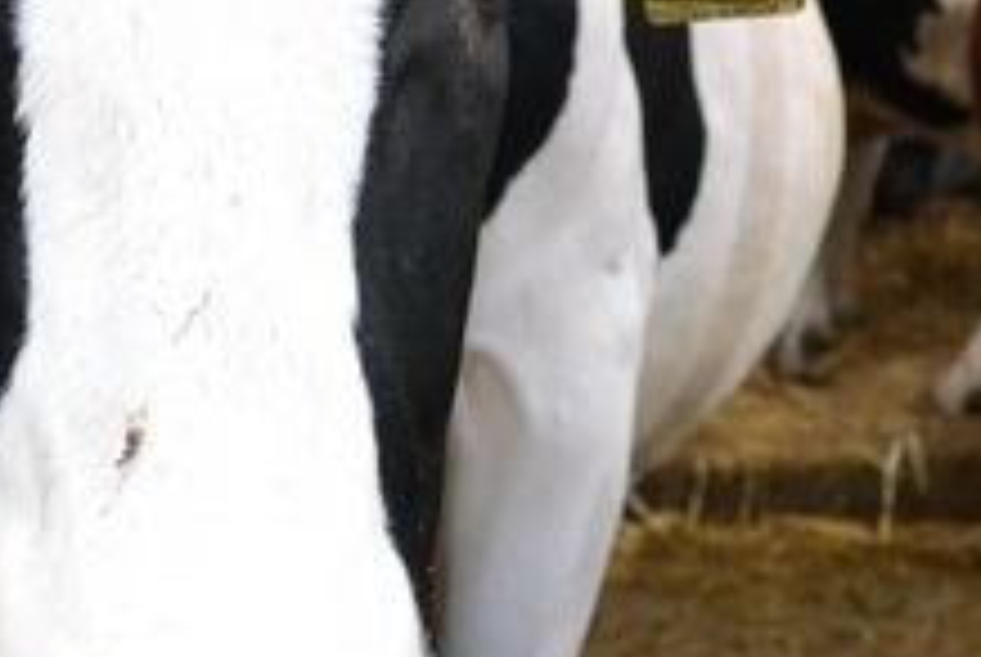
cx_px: 230
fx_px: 2401
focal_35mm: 88
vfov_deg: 15.6
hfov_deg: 22.8
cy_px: 232
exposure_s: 1/60
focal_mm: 20
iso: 1800
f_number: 3.8
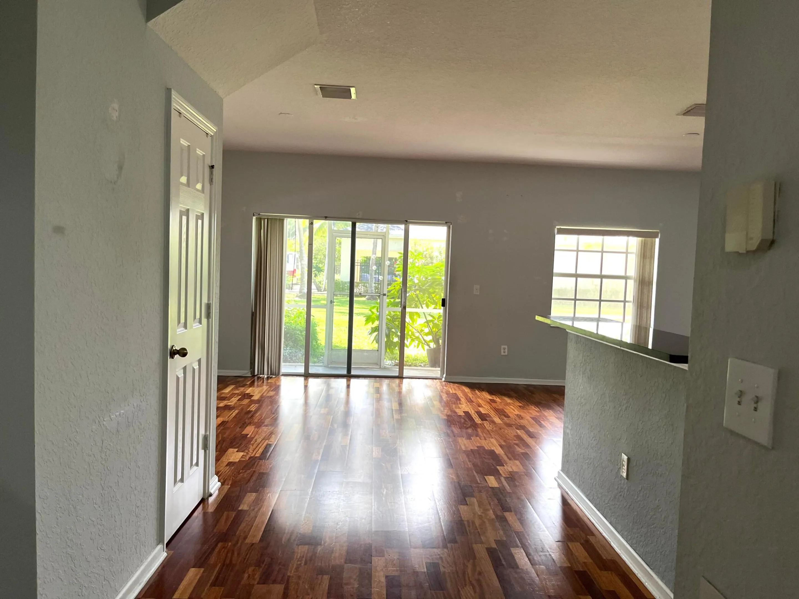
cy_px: 300
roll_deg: -2.7
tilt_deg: -3.2
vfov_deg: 53.1
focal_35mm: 26
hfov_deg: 67.3
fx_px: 600
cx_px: 400
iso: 125
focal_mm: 5.1
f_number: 1.6
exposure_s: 1/107
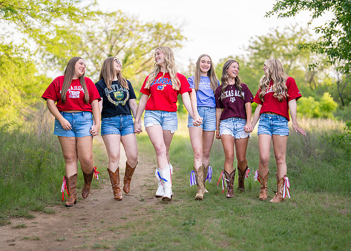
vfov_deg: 23.4
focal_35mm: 61
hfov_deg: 32.3
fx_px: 606
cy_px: 129
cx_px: 179
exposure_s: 1/1000
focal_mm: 50
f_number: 1.2
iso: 200
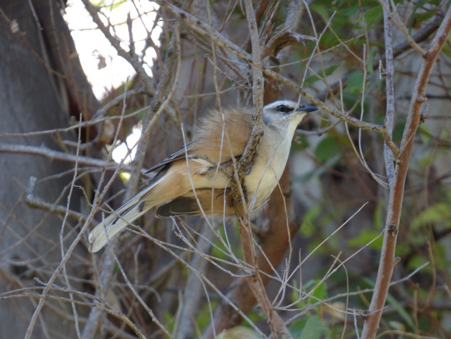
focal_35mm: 741
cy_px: 170
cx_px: 226
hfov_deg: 2.7
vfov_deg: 2.0
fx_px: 9654
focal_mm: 132.66
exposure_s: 1/80
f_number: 5.6
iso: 125
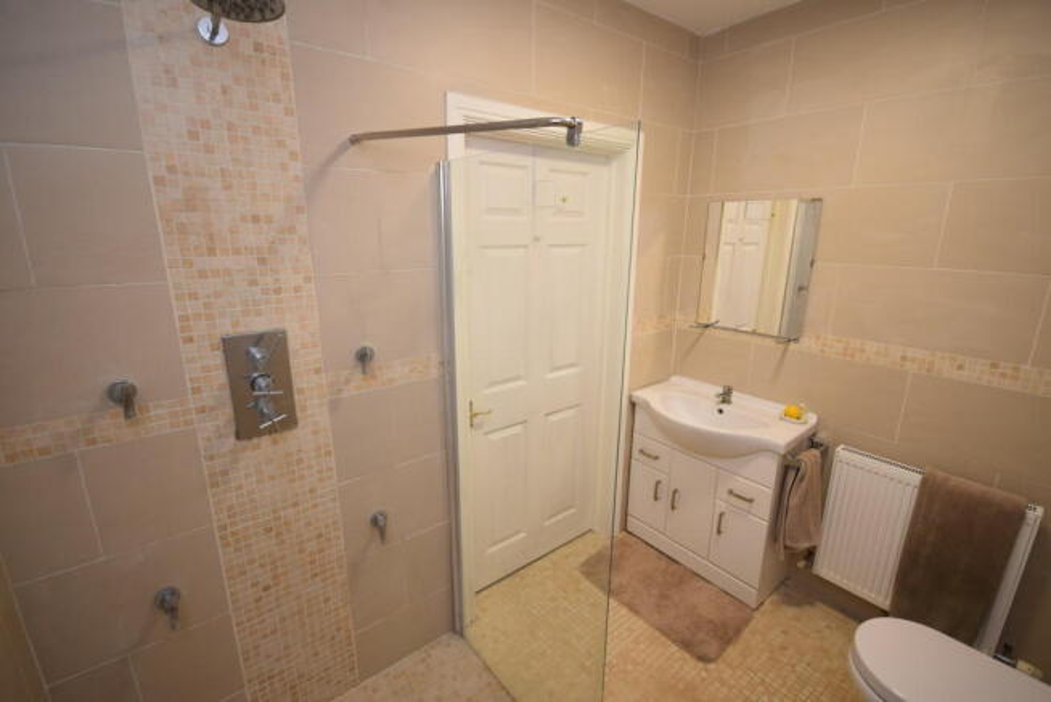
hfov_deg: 100.4
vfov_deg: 77.4
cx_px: 526
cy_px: 351
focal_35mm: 15
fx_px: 438
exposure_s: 1/80
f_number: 4.5
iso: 800
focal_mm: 10
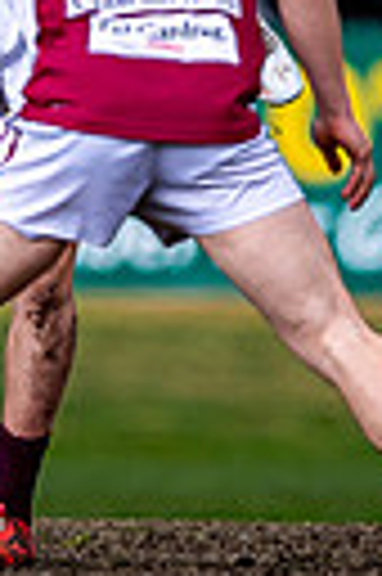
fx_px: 49679
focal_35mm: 3113
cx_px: 94
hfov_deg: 0.4
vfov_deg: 0.7
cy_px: -293
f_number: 4
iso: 220
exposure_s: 1/1600
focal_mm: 500
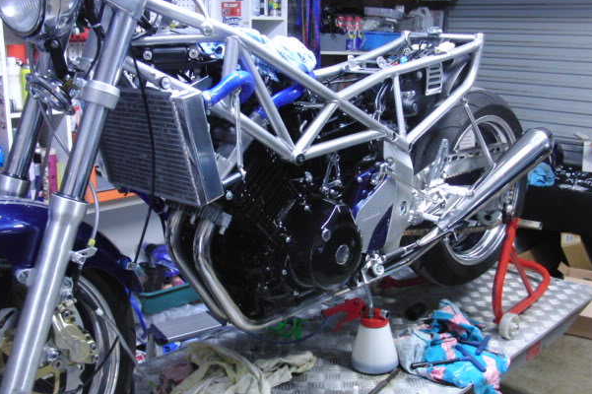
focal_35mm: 41
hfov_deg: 47.4
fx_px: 674
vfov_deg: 32.6
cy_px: 198
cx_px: 305
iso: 400
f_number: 3.6
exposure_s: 1/20
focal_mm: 6.4
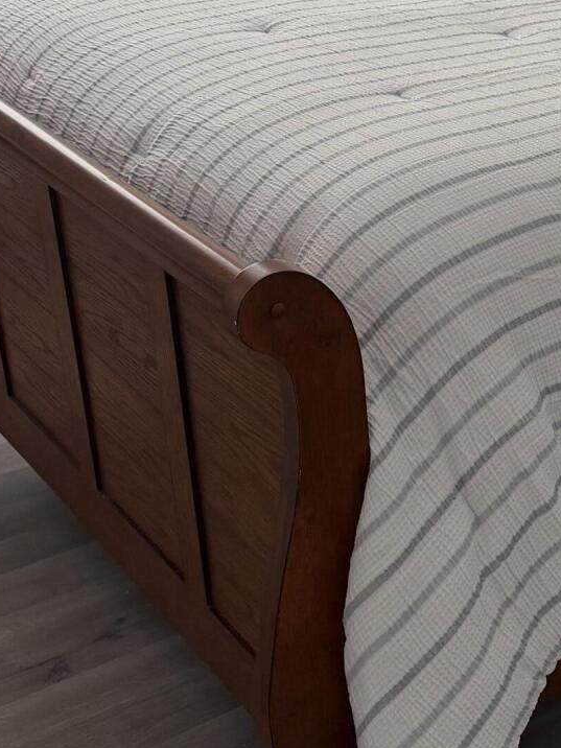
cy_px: 124
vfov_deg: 28.2
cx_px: 686
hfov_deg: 20.4
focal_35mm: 67
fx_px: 1448
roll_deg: -3.3
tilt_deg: -17.7
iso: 160
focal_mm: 6.76
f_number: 1.78
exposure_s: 1/120
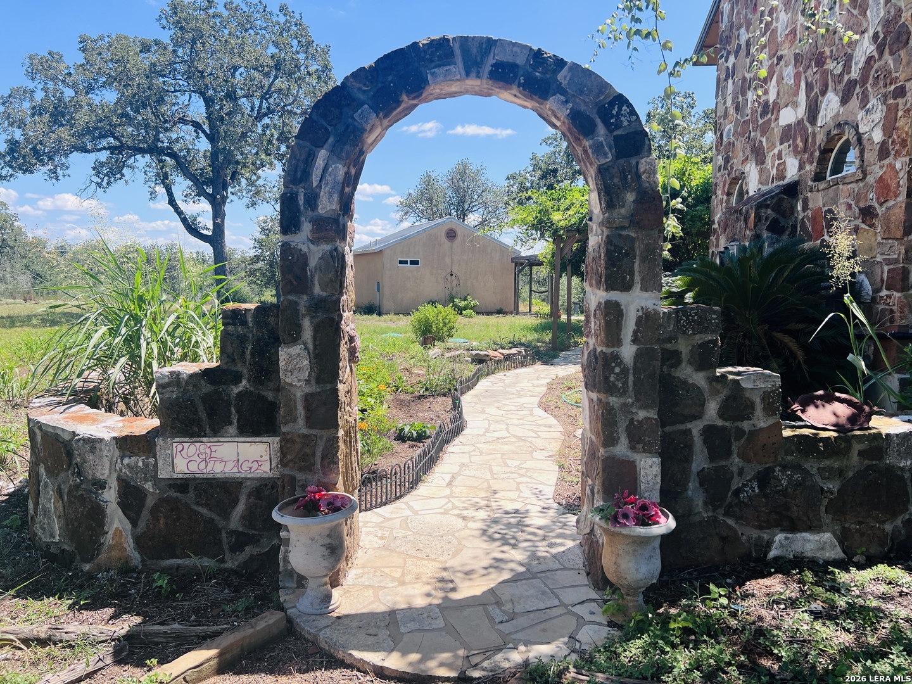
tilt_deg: -6.1
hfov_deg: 67.3
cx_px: 456
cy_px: 342
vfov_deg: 53.1
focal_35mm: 26
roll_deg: -0.1
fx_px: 685
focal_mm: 5.7
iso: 50
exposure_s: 1/2208
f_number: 1.5
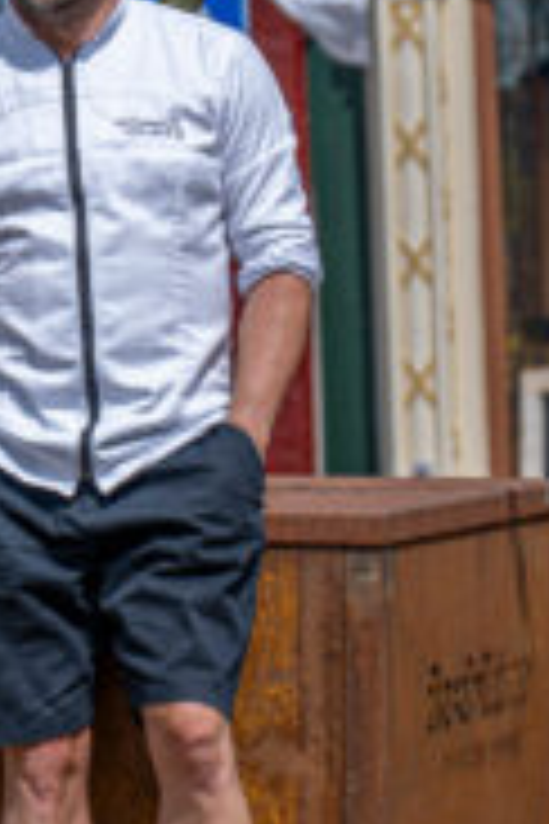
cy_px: -284
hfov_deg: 5.0
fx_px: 6313
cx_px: 202
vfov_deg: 7.4
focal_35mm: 276
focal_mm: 70
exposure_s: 1/3200
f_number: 2.8
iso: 100
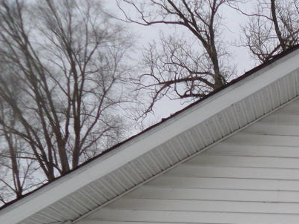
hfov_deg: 27.4
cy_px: 281
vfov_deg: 21.9
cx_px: 369
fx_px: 527
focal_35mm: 61
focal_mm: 4.3
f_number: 3.1
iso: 80
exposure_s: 1/750
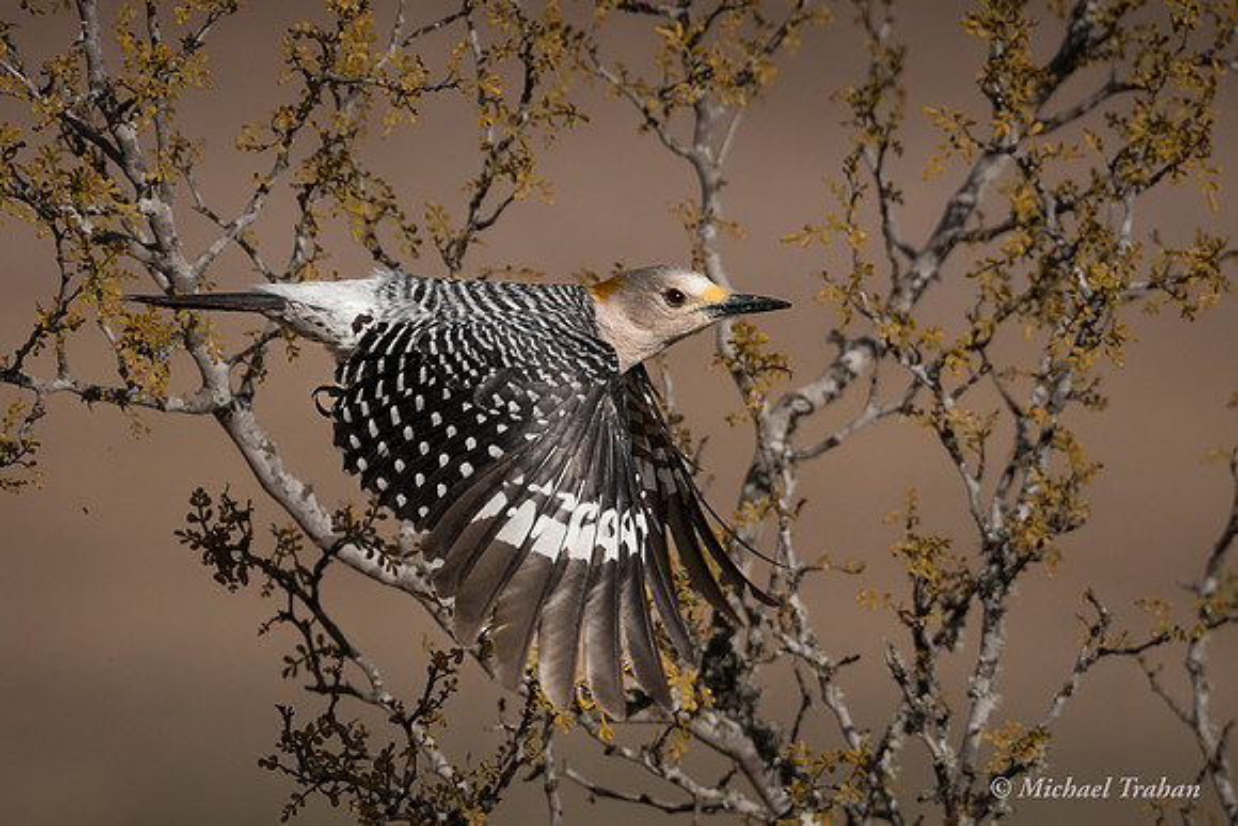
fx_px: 20706
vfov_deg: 2.3
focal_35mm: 602
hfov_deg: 3.4
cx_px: 385
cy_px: 512
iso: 640
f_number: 5.6
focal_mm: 280
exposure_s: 1/3200
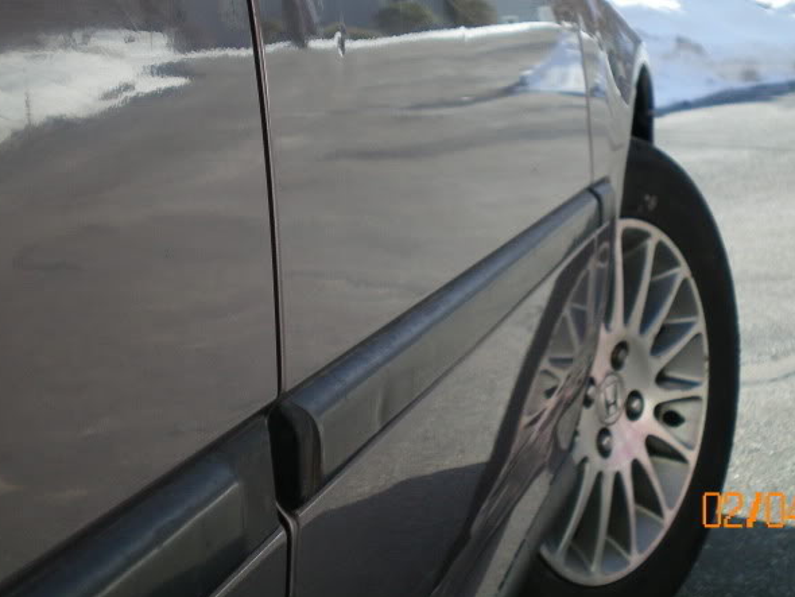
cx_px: 476
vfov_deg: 17.5
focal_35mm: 84
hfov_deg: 23.2
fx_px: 1930
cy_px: 199
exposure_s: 1/320
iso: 64
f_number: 4.2
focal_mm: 10.3
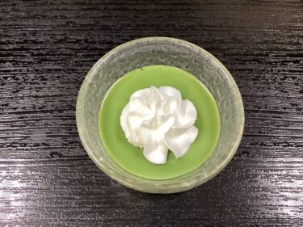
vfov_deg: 45.4
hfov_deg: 58.4
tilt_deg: -68.4
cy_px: 114
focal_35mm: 31
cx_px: 152
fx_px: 271
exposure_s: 1/60
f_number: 2.4
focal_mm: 3.3
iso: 160
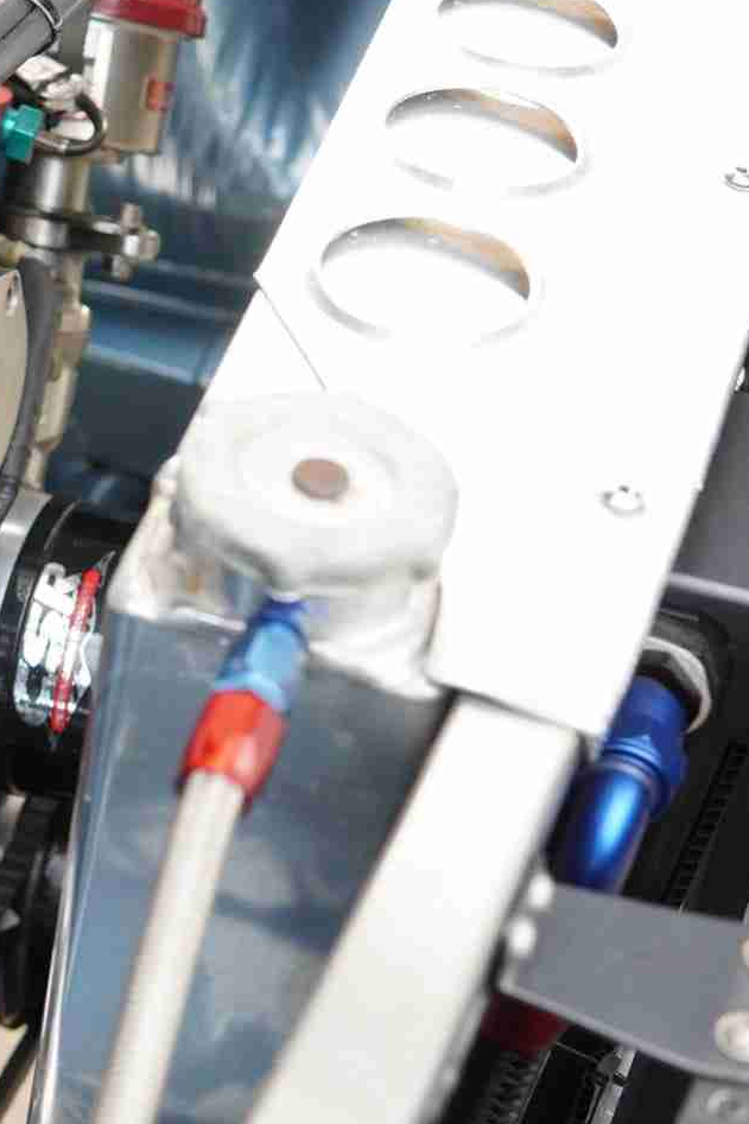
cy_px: 552
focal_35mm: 77
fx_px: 2404
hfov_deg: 17.1
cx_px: -96
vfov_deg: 26.3
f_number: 4
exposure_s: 1/160
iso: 800
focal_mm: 30
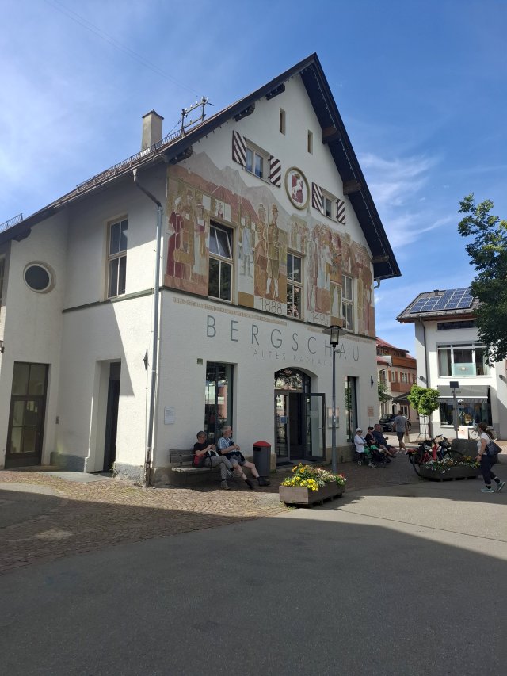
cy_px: 338
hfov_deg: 58.9
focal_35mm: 23
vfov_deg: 73.9
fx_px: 449
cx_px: 254
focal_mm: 5.54
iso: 50
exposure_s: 1/1340
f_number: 1.8
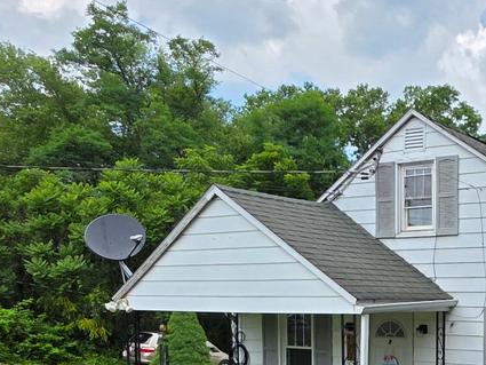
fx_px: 618
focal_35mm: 44
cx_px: 467
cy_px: 360
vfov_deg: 30.7
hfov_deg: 38.9
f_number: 1.9
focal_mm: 2.2
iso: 40
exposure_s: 1/1225
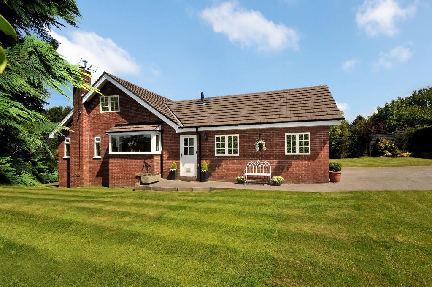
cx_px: 216
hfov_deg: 92.5
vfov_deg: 69.5
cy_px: 144
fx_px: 207
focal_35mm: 17
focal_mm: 11.5
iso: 400
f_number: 16
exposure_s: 1/320
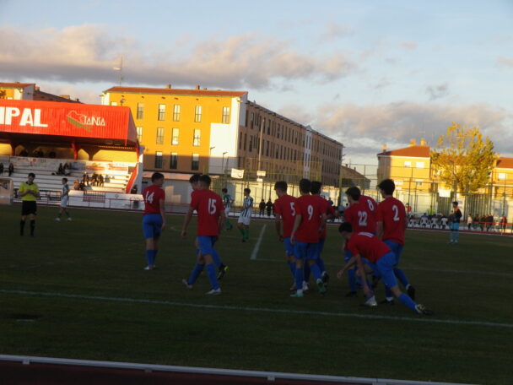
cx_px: 256
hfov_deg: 28.2
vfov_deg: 21.3
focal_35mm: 69
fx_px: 1023
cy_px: 192
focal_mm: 12.3
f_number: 4.7
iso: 80
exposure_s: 1/160
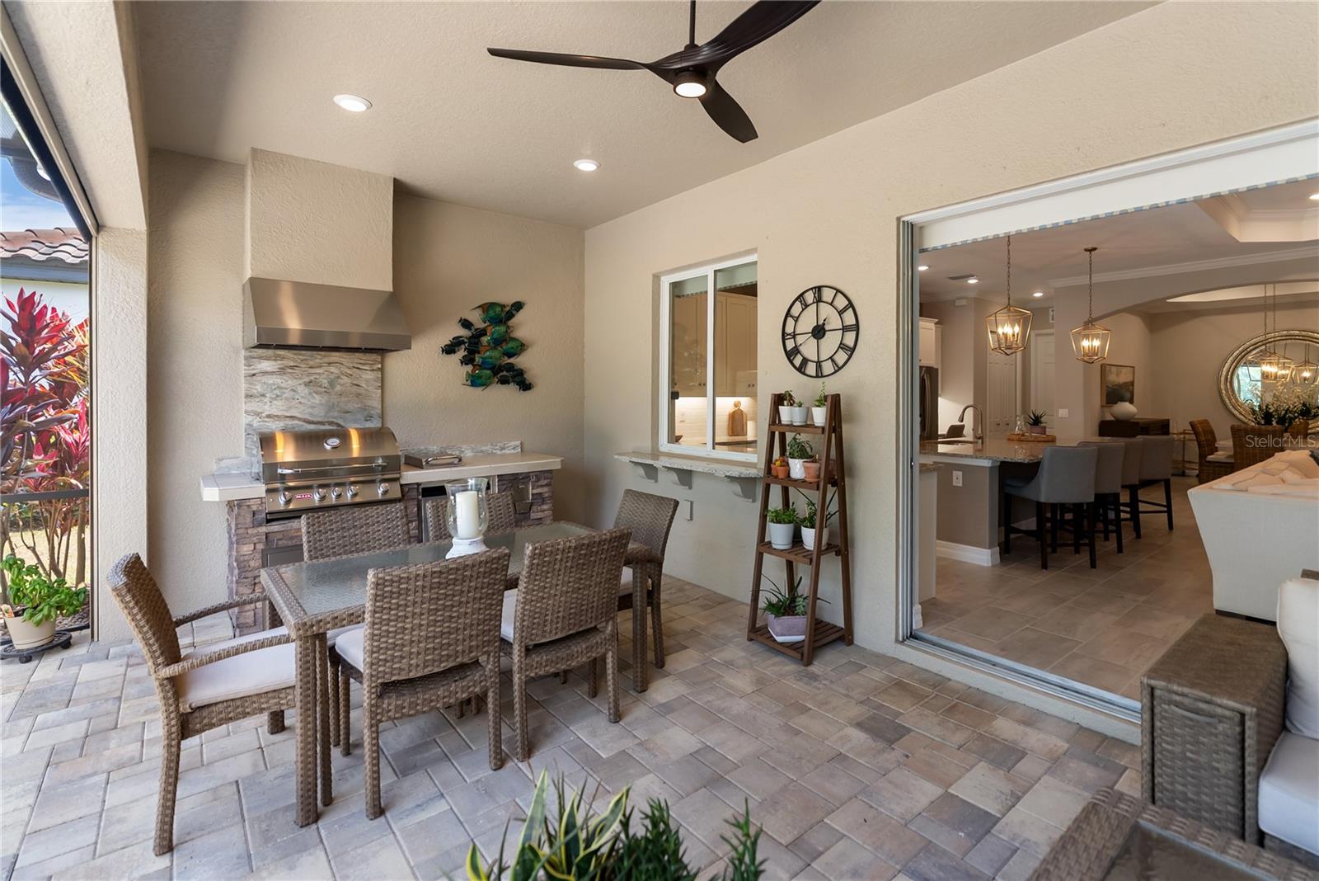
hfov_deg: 96.7
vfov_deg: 73.8
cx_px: 660
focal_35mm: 16
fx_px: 586
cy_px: 440
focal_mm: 16
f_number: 2.8
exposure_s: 1/60
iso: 160
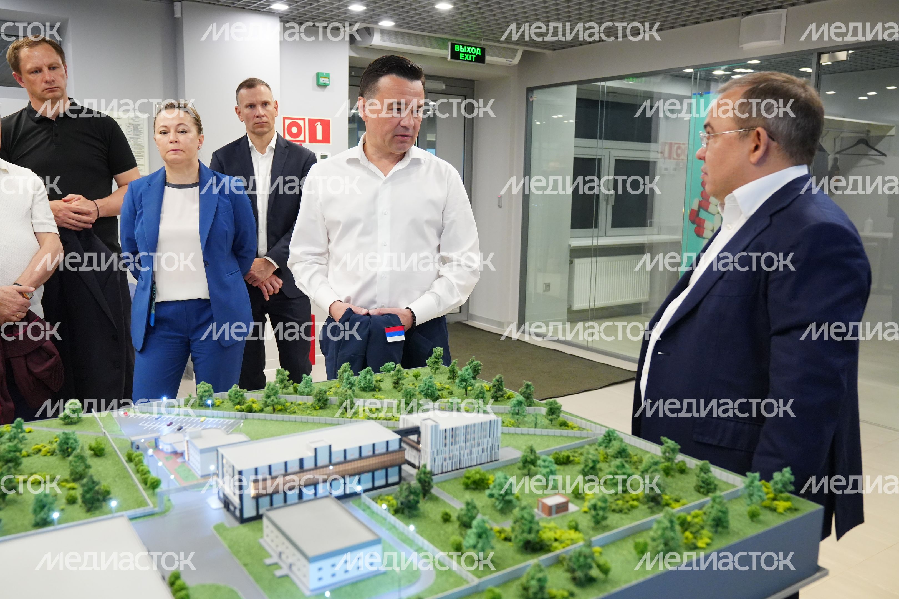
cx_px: 450
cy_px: 300
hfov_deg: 61.9
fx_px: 749
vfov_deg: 43.6
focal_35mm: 30
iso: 4000
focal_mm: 30
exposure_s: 1/160
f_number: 4.5
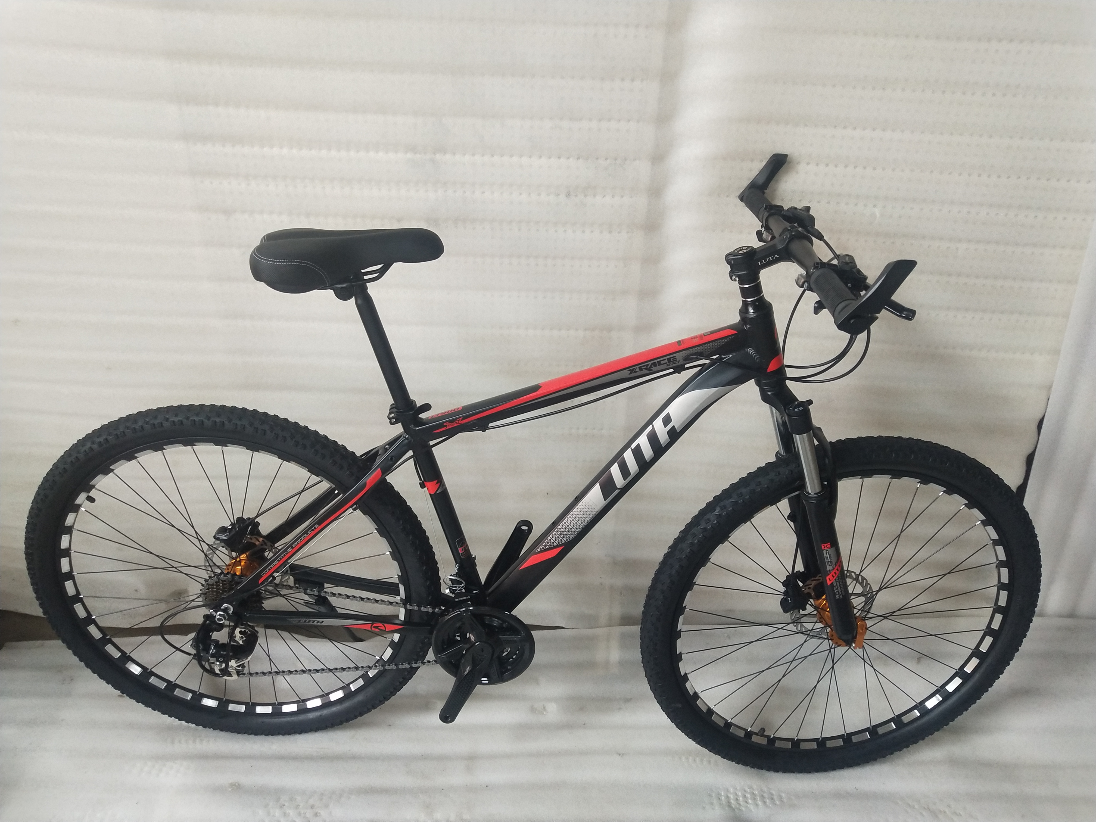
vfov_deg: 46.8
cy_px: 411
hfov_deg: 60.0
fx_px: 950
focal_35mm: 30
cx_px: 548
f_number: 1.8
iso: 288
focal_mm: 3.95
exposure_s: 1/50
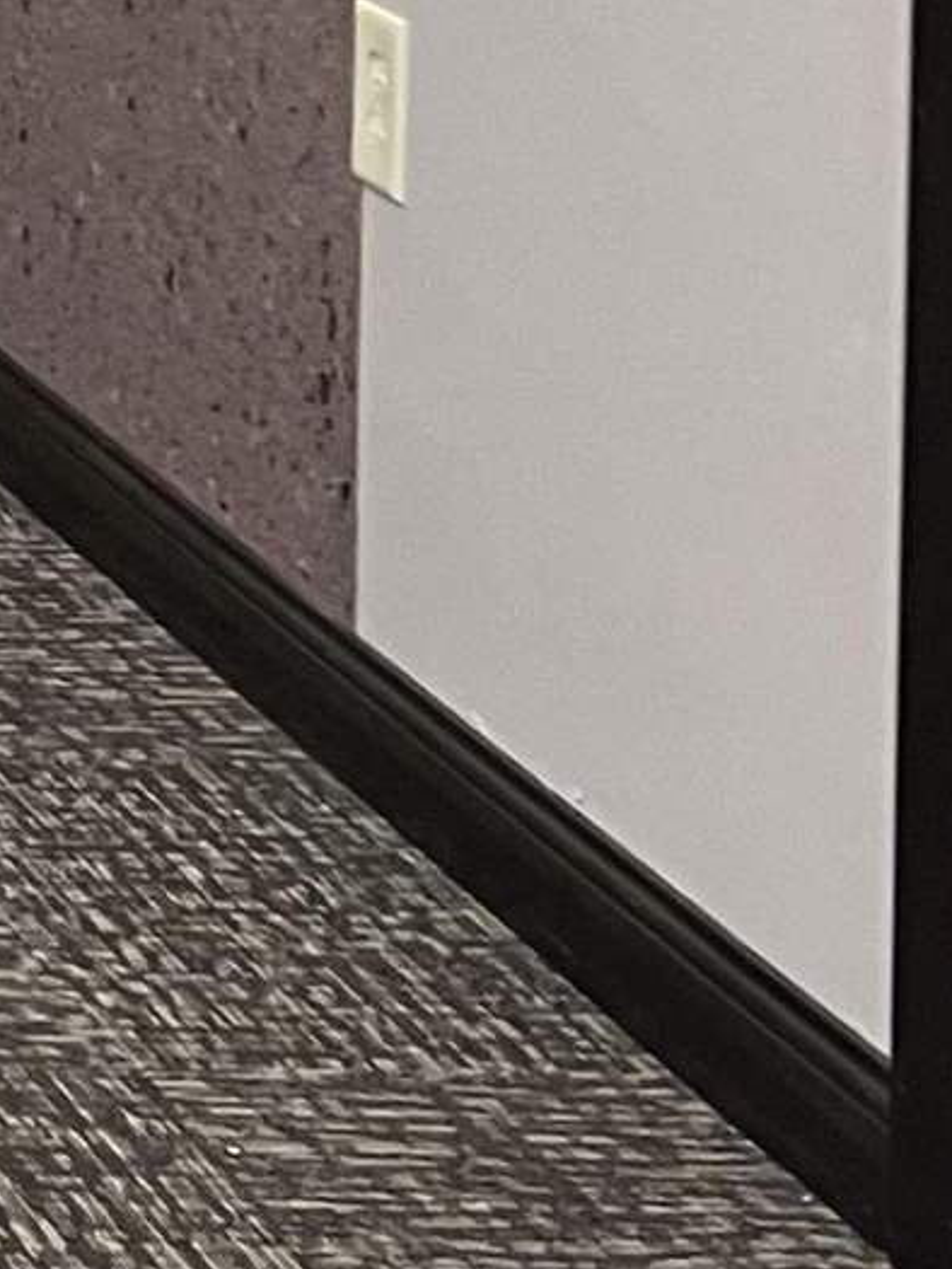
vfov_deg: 12.3
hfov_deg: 8.2
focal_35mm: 152
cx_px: -1998
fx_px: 5571
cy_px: -700
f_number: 1.6
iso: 80
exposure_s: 1/60
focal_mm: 5.1
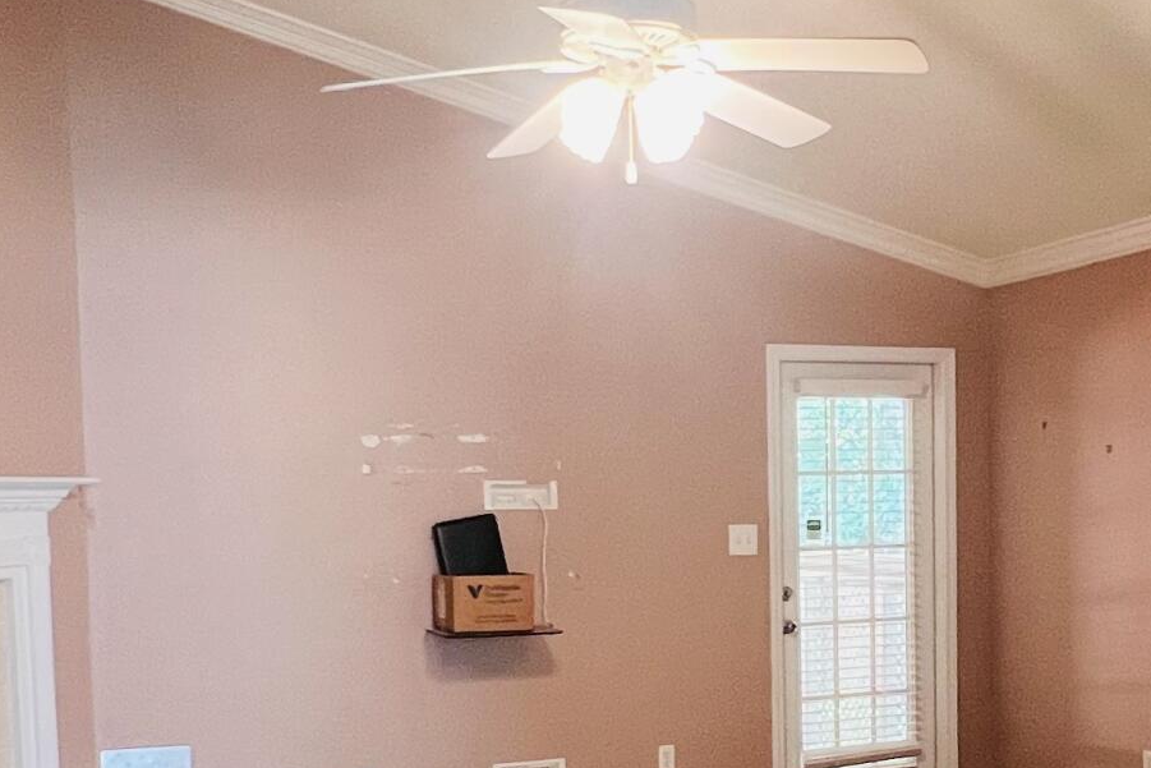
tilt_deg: -4.5
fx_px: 1439
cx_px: 705
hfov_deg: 43.3
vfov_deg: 29.3
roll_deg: +1.5
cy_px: 603
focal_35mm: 45
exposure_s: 1/60
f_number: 1.8
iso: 250
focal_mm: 1.57
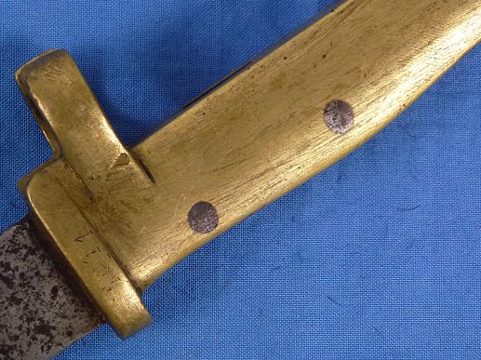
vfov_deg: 11.6
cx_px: 313
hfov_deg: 15.5
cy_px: 107
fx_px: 1763
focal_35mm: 127
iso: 320
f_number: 4.8
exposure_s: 1/80
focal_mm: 14.8
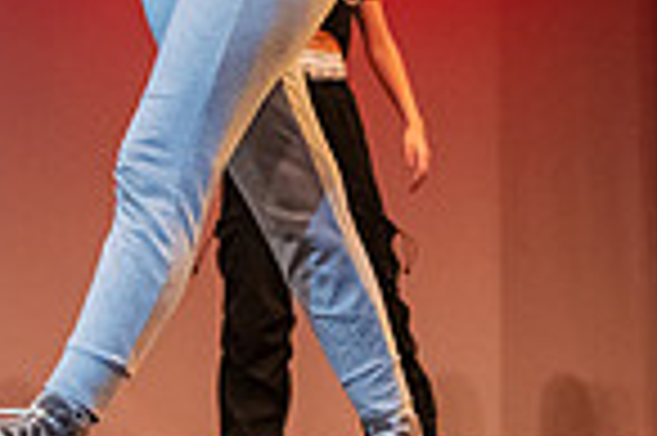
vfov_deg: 7.5
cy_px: -178
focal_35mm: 179
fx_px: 3263
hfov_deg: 11.5
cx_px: 171
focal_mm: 45
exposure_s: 1/320
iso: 4000
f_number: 3.2
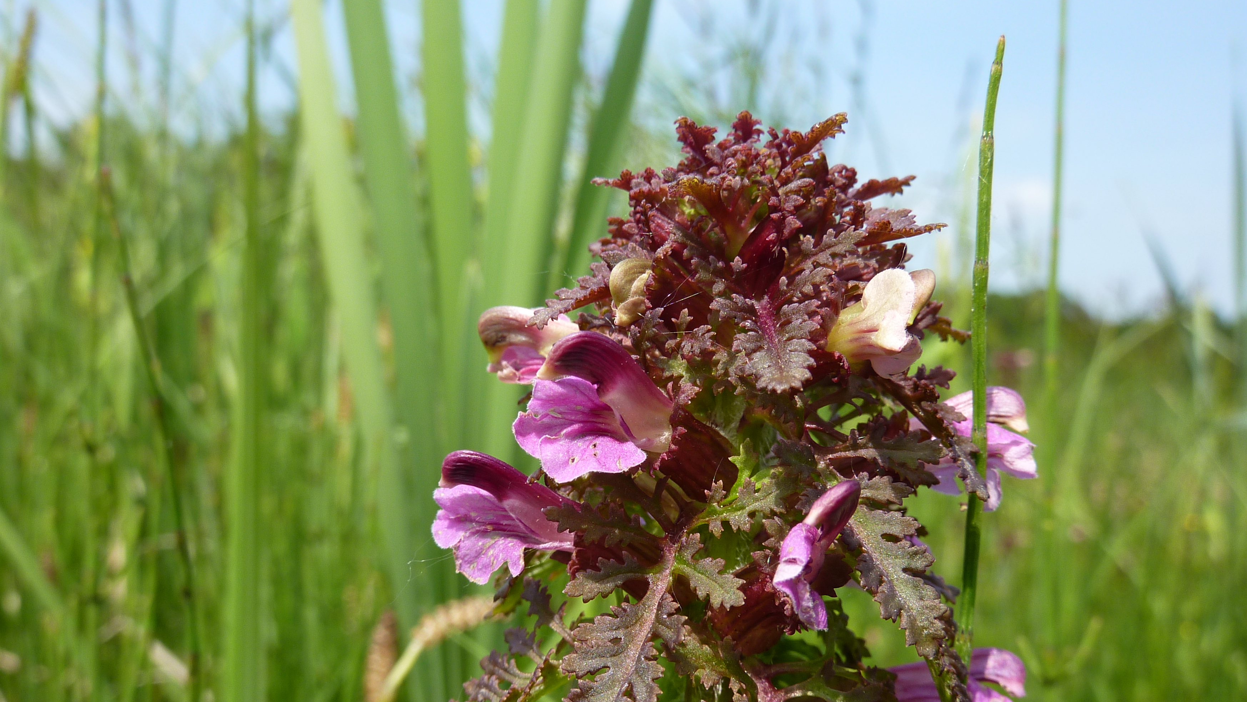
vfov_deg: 35.4
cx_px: 617
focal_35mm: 33
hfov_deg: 59.5
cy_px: 439
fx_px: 1091
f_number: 4
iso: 80
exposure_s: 1/400
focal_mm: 4.7
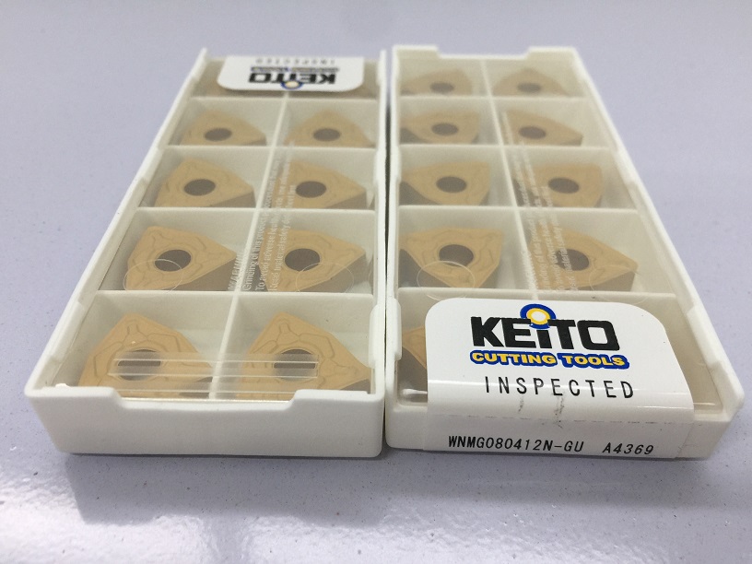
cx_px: 376
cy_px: 282
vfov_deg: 48.2
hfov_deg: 61.7
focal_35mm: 29
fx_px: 630
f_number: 2.2
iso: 64
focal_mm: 4.15
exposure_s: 1/33
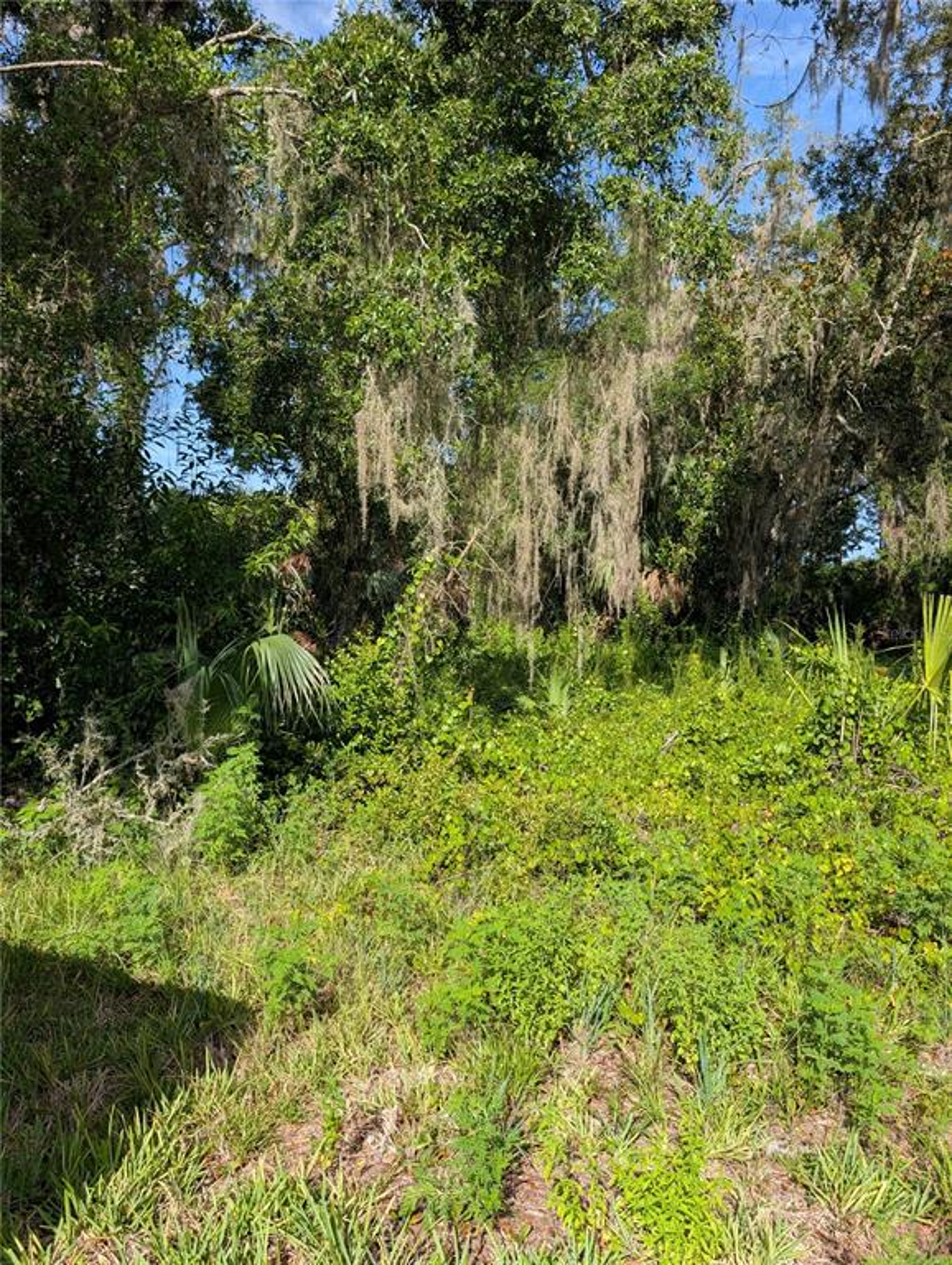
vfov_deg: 71.5
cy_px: 632
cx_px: 476
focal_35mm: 24
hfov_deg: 56.9
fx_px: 878
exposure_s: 1/623
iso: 20
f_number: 1.68
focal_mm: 6.9
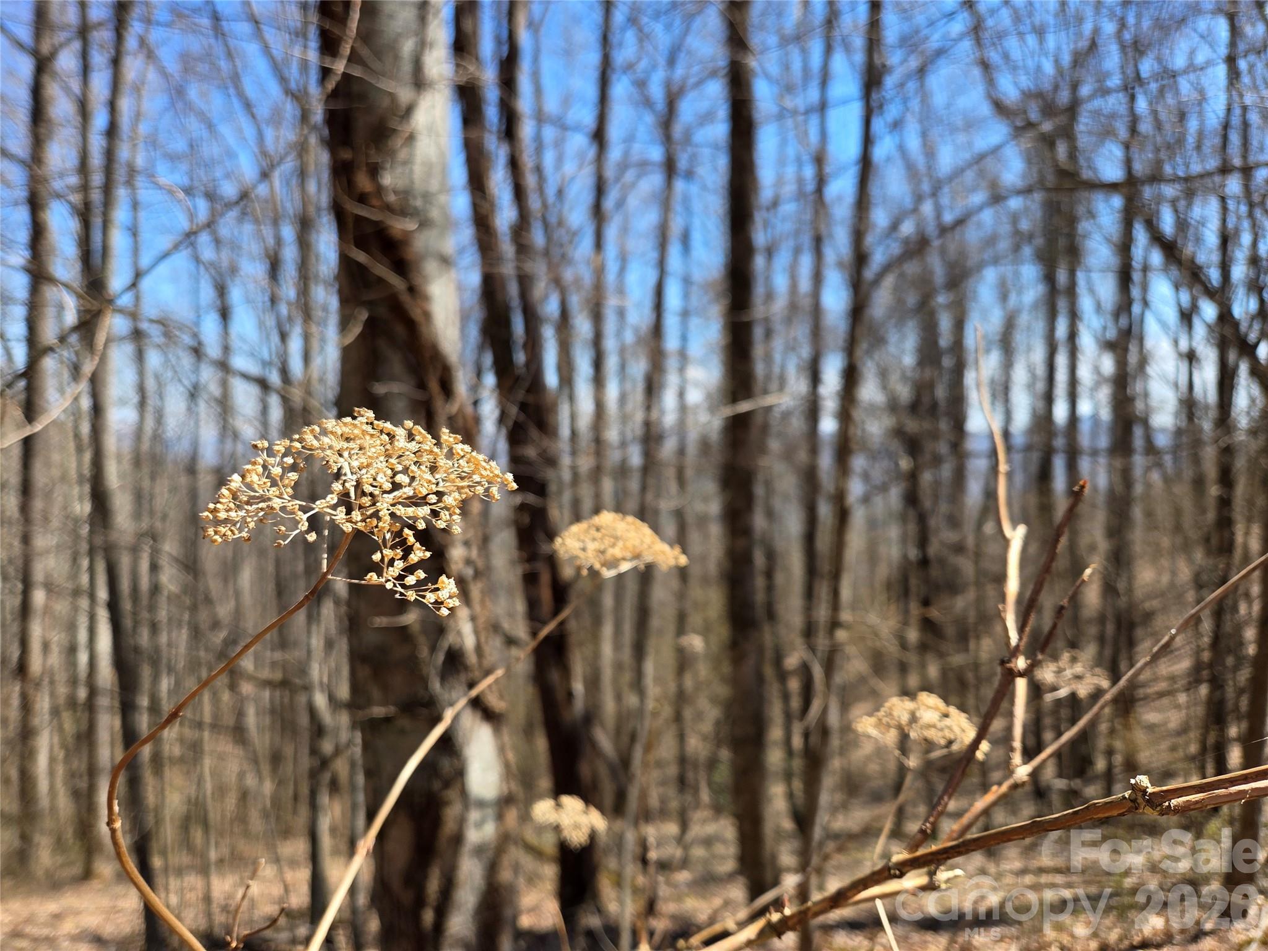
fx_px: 843
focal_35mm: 23
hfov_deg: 73.9
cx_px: 634
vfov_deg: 58.9
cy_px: 476
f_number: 1.8
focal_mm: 5.4
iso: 80
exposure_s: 1/1799
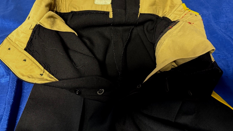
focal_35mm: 27
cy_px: 49
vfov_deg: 42.6
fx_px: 167
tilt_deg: -55.8
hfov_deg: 69.9
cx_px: 117
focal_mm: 6.76
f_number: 1.78
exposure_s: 1/33
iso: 640
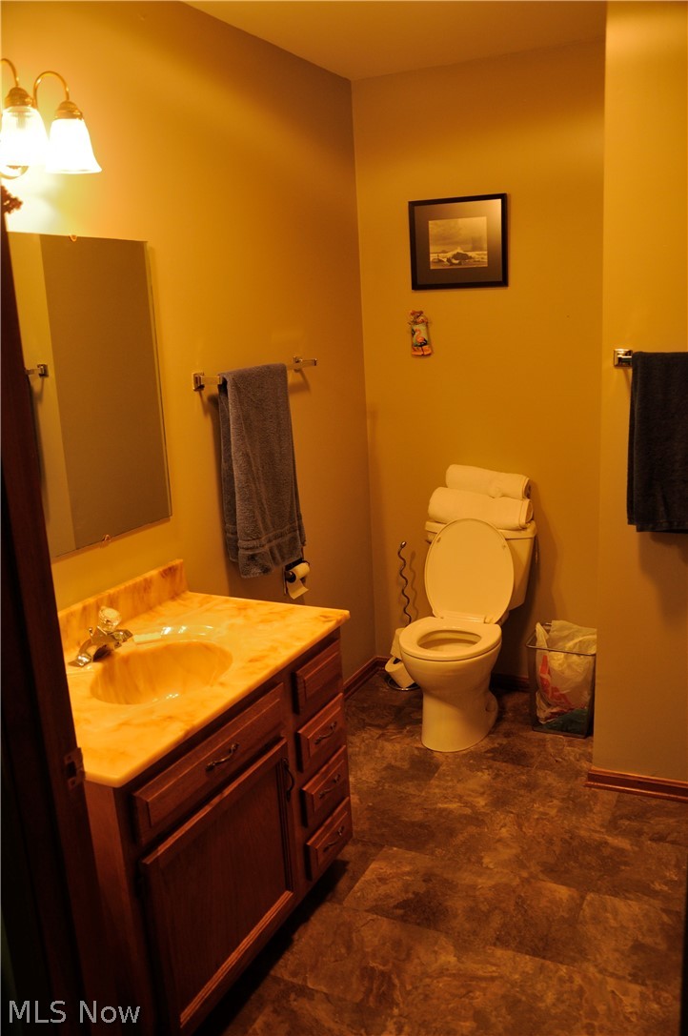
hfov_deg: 41.6
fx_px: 905
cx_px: 344
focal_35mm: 32
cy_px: 518
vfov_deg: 59.5
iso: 400
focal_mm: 21
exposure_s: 1/15
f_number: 3.8
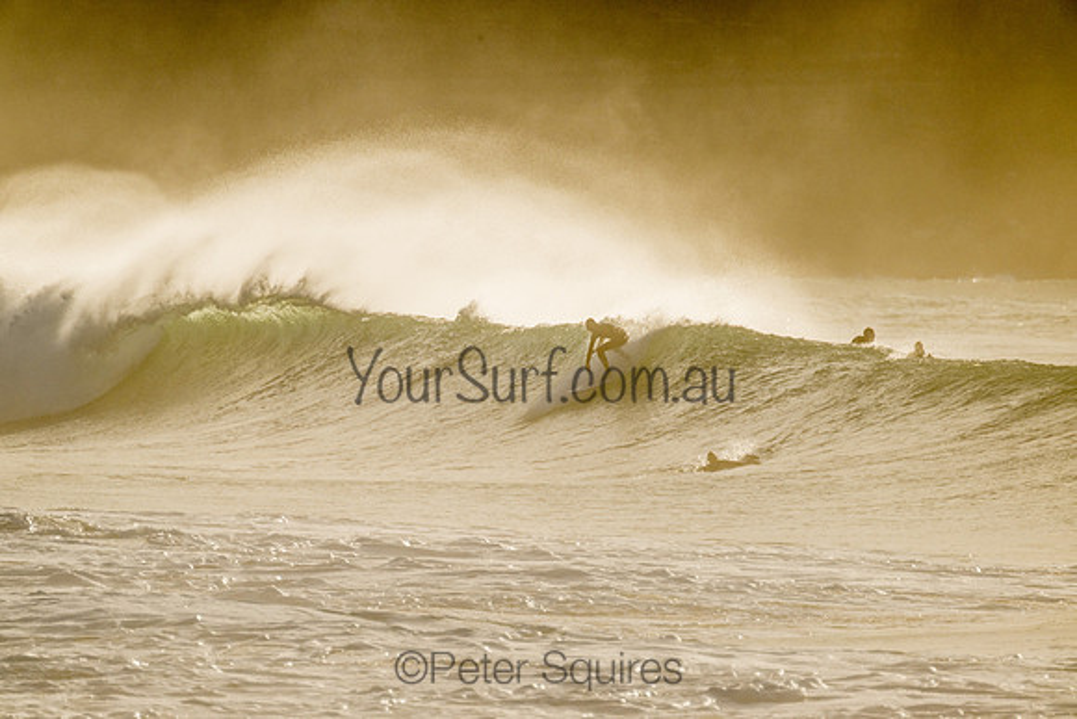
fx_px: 23938
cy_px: 360
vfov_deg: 1.7
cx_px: 538
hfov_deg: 2.6
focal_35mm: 800
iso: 450
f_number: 11
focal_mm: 800
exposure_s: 1/2000
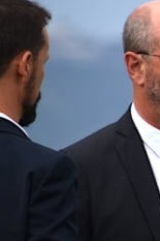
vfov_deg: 1.8
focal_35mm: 1158
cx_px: 285
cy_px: 129
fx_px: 7731
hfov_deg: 1.2
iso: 200
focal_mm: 300
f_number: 6.3
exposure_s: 1/500
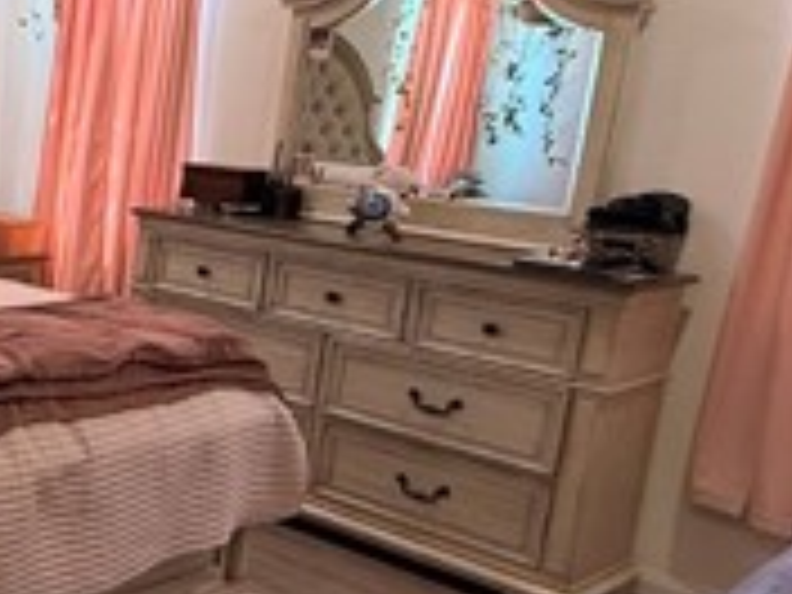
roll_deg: -2.9
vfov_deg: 28.5
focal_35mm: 51
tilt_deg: -9.6
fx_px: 1167
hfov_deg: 29.1
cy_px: 261
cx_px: -279
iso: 320
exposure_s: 1/120
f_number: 2.2
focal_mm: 2.22
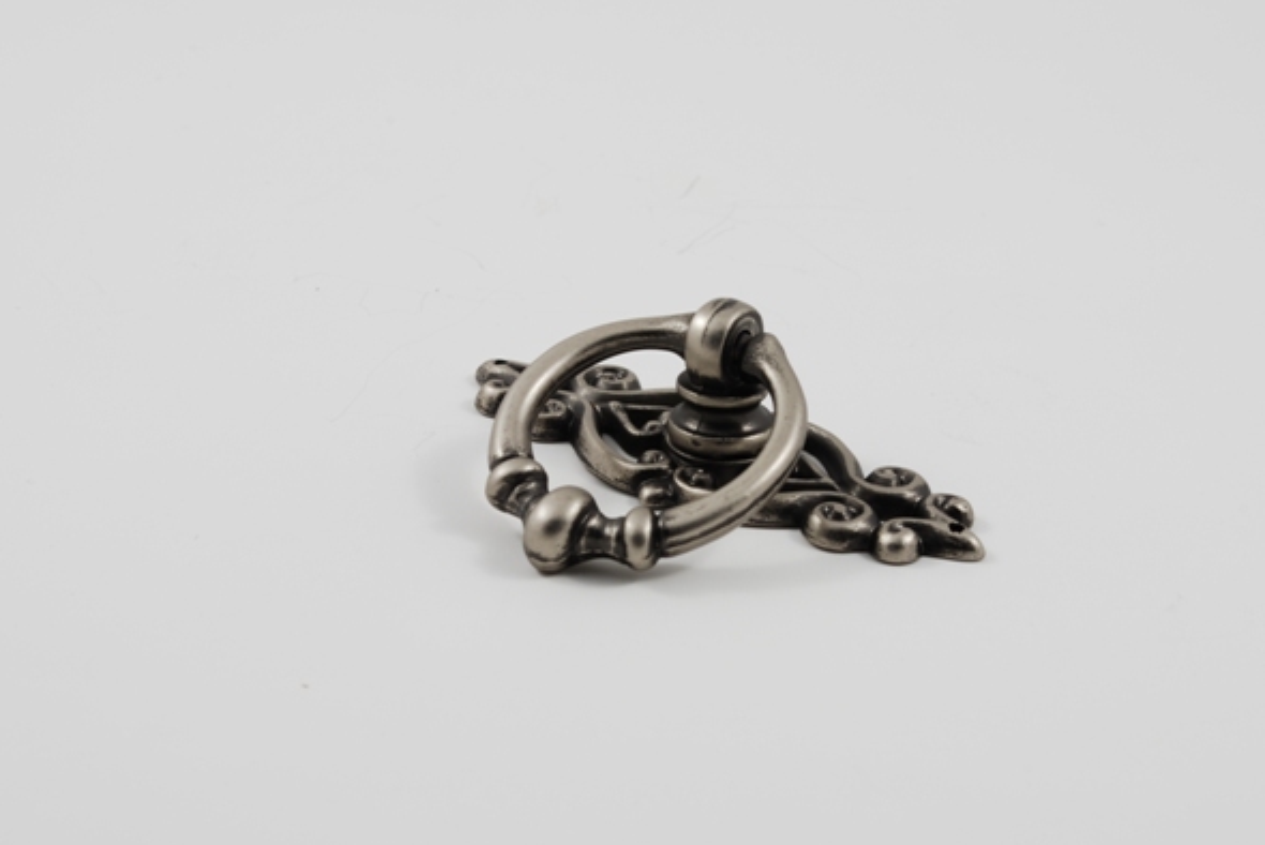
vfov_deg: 15.3
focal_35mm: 90
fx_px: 3148
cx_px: 682
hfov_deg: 22.7
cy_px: 407
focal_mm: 55
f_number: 18
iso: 100
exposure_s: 1/2.5
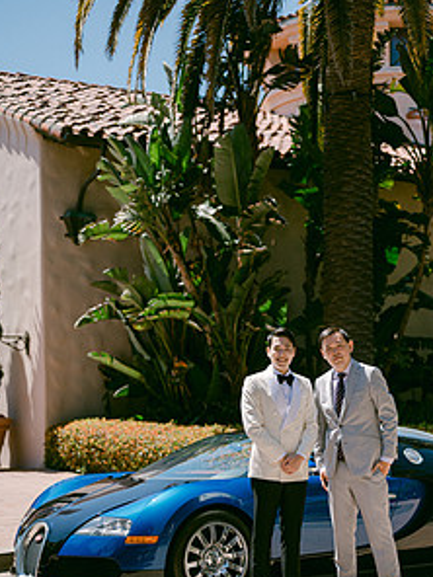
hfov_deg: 20.1
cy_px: 435
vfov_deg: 26.3
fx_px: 1218
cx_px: 280
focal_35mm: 73
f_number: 1.8
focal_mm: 50
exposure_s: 1/4000
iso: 100
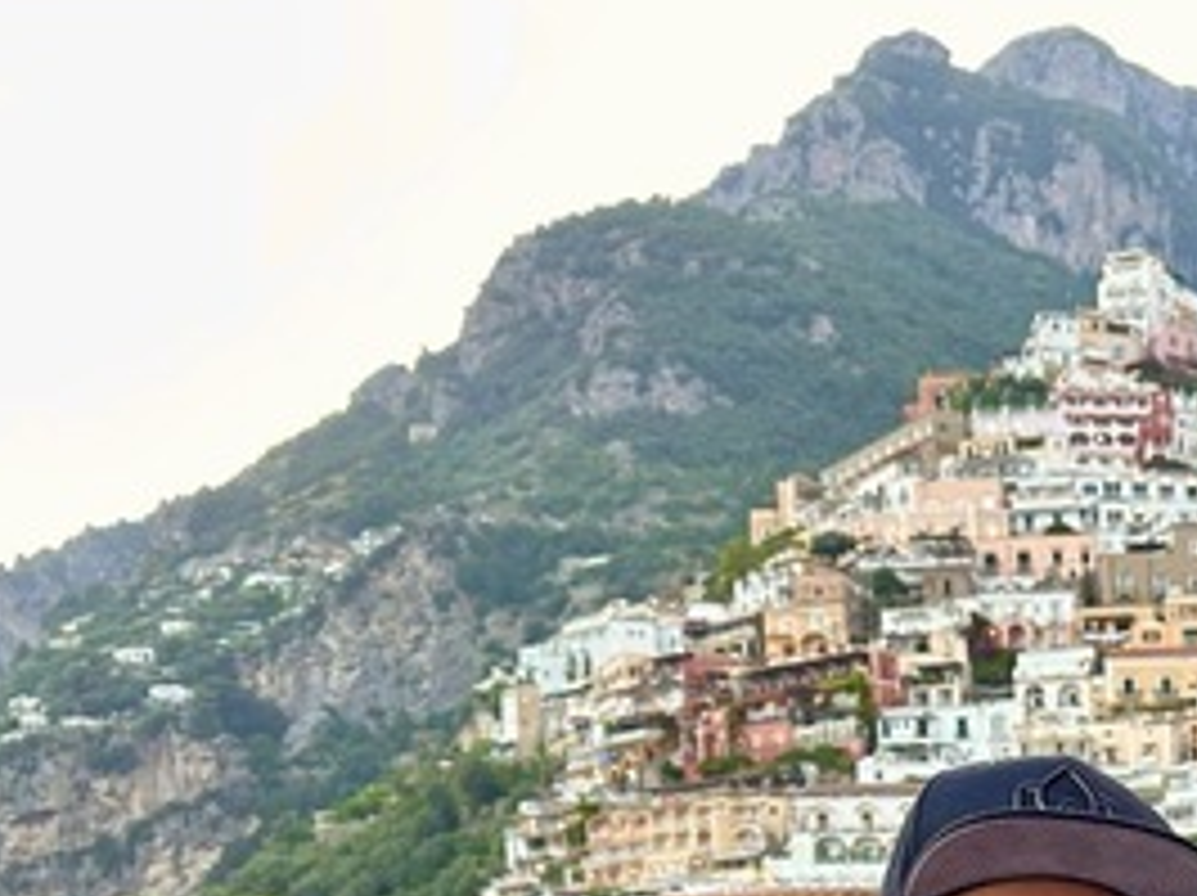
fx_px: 2246
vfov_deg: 20.4
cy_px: 1193
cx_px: 1246
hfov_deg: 27.8
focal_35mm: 65
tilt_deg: -4.1
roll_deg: +1.2
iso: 250
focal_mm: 6.86
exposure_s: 1/120
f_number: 1.78
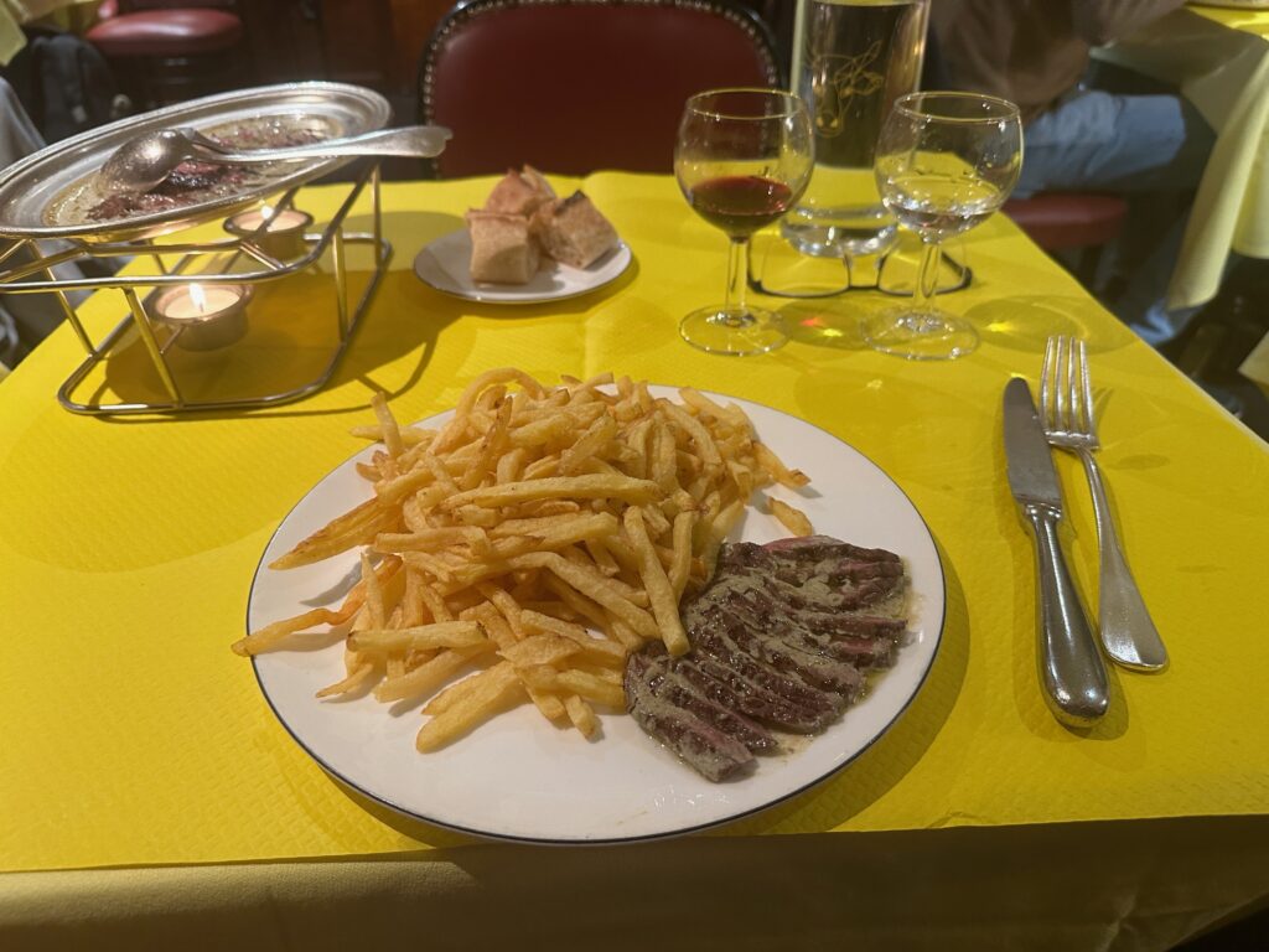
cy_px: 476
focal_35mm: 24
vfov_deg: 56.8
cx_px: 634
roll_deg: +0.7
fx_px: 880
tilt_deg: -34.4
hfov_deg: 71.6
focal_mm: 6.86
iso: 250
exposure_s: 1/50
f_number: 1.78
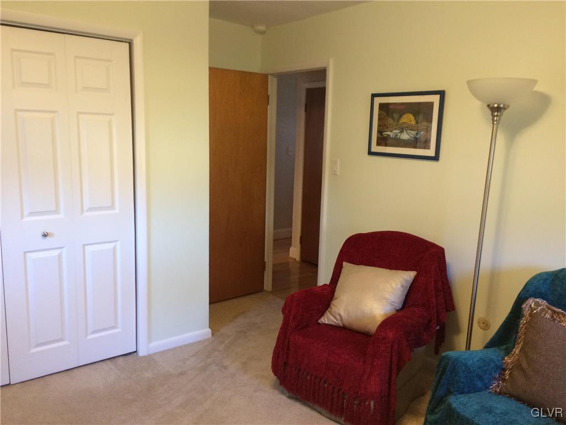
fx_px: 474
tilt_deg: -8.8
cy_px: 212
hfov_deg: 61.7
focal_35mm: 29
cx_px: 283
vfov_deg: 48.2
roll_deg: -0.2
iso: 160
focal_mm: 4.15
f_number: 2.2
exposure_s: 1/30
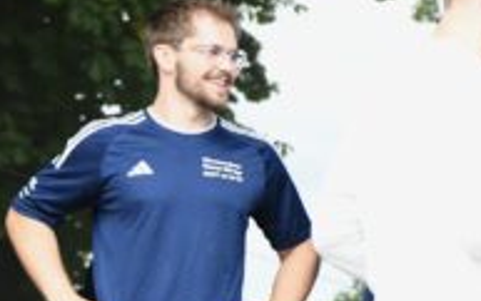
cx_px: 1014
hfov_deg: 10.9
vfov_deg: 7.6
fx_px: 2270
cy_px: 265
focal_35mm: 173
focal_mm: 32
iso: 1400
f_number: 2.8
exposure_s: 1/1600
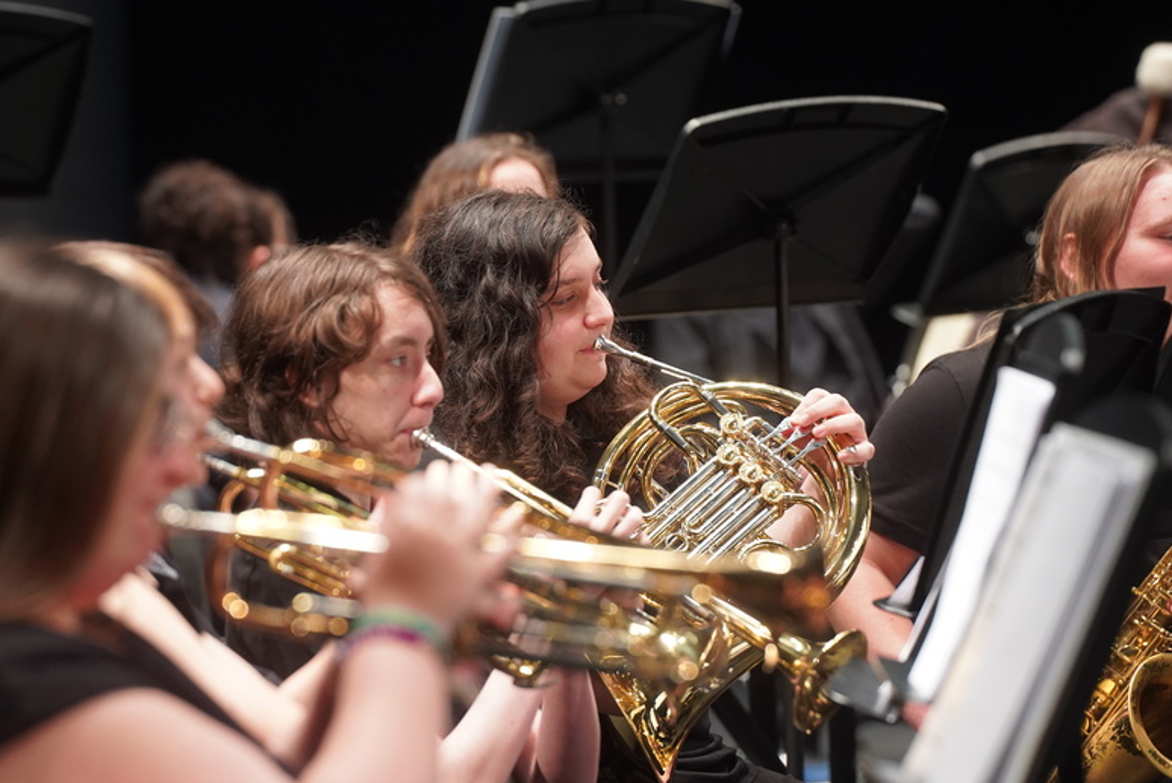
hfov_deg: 8.6
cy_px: 488
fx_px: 7752
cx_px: 477
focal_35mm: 238
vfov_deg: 5.8
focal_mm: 180
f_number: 4
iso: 2000
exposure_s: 1/200
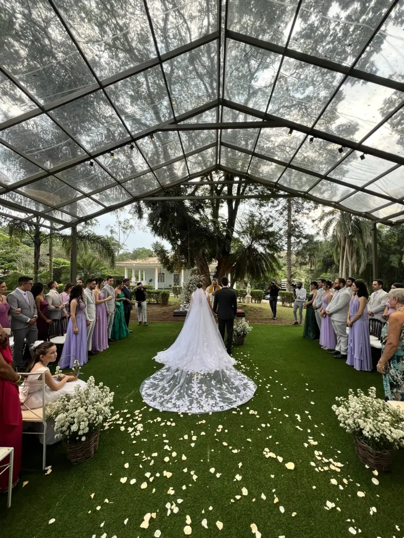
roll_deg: -2.1
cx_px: 202
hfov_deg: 89.9
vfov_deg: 106.2
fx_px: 202
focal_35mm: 13
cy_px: 269
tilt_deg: +3.3
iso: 40
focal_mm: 1.57
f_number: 1.8
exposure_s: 1/99
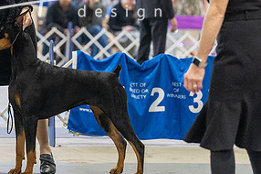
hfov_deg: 7.9
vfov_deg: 5.2
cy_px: 40
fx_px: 1897
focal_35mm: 262
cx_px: 48
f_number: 3.5
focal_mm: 129
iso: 6400
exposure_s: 1/320
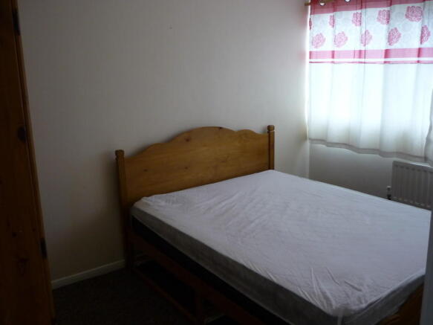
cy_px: 162
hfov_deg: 55.4
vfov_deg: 42.9
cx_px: 216
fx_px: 413
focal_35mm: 33
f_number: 2.8
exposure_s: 1/60
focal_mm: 5.5
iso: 200
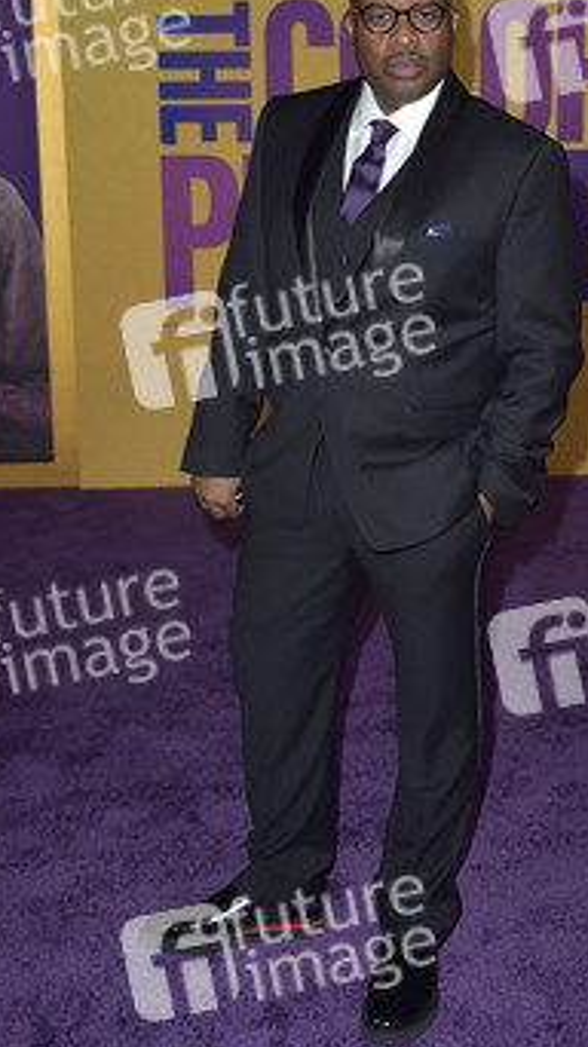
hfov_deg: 22.1
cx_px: 369
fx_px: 1499
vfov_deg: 38.5
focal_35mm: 54
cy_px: 490
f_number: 6.3
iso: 320
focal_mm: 44
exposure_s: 1/250
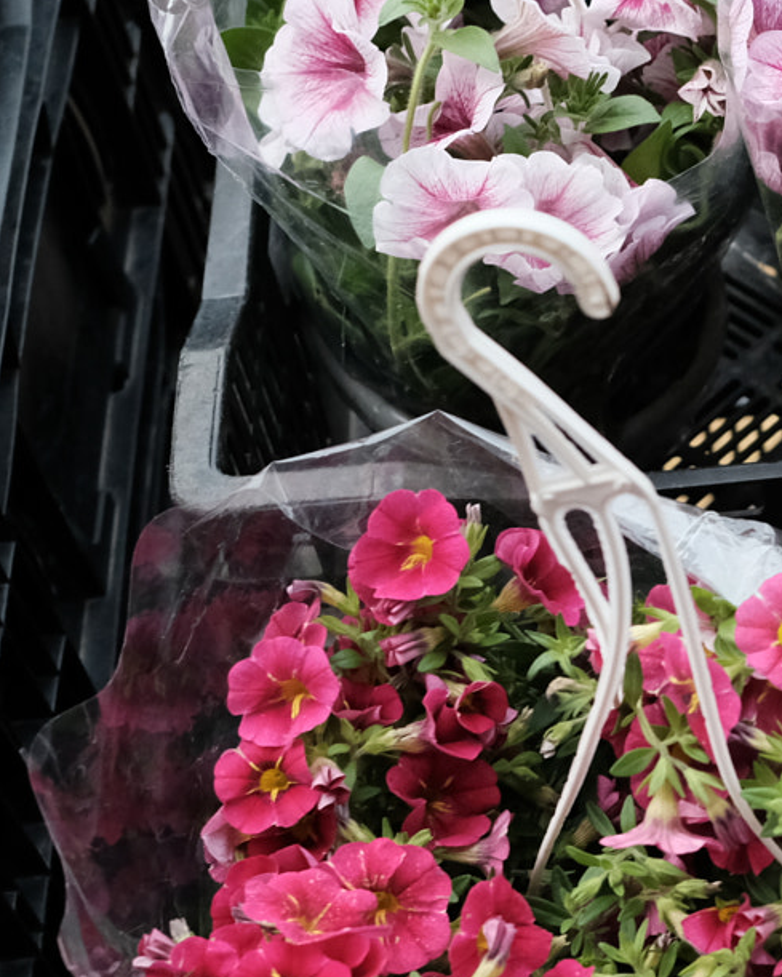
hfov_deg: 17.1
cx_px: 932
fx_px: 2487
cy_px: 586
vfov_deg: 22.2
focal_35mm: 86
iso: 2000
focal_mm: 23
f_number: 4
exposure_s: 1/1000
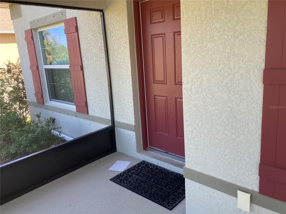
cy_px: 107
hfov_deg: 63.4
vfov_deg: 49.7
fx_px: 231
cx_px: 143
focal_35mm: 28
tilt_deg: -11.6
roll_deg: +3.8
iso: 32
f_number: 1.8
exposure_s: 1/121
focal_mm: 3.99
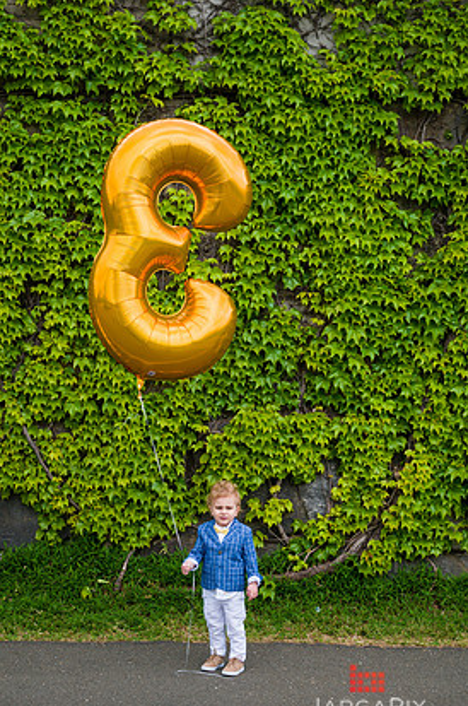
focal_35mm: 61
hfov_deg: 22.2
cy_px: 368
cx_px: 214
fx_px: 1193
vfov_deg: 32.9
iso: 200
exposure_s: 1/640
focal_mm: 56
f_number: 4.5
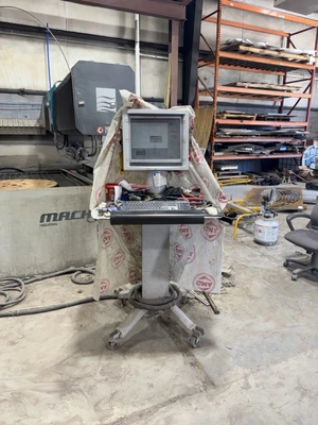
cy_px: 212
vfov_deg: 71.6
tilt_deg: -14.0
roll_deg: +0.0
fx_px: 294
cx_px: 159
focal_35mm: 24
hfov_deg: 56.8
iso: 125
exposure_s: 1/120
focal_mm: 6.76
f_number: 1.78
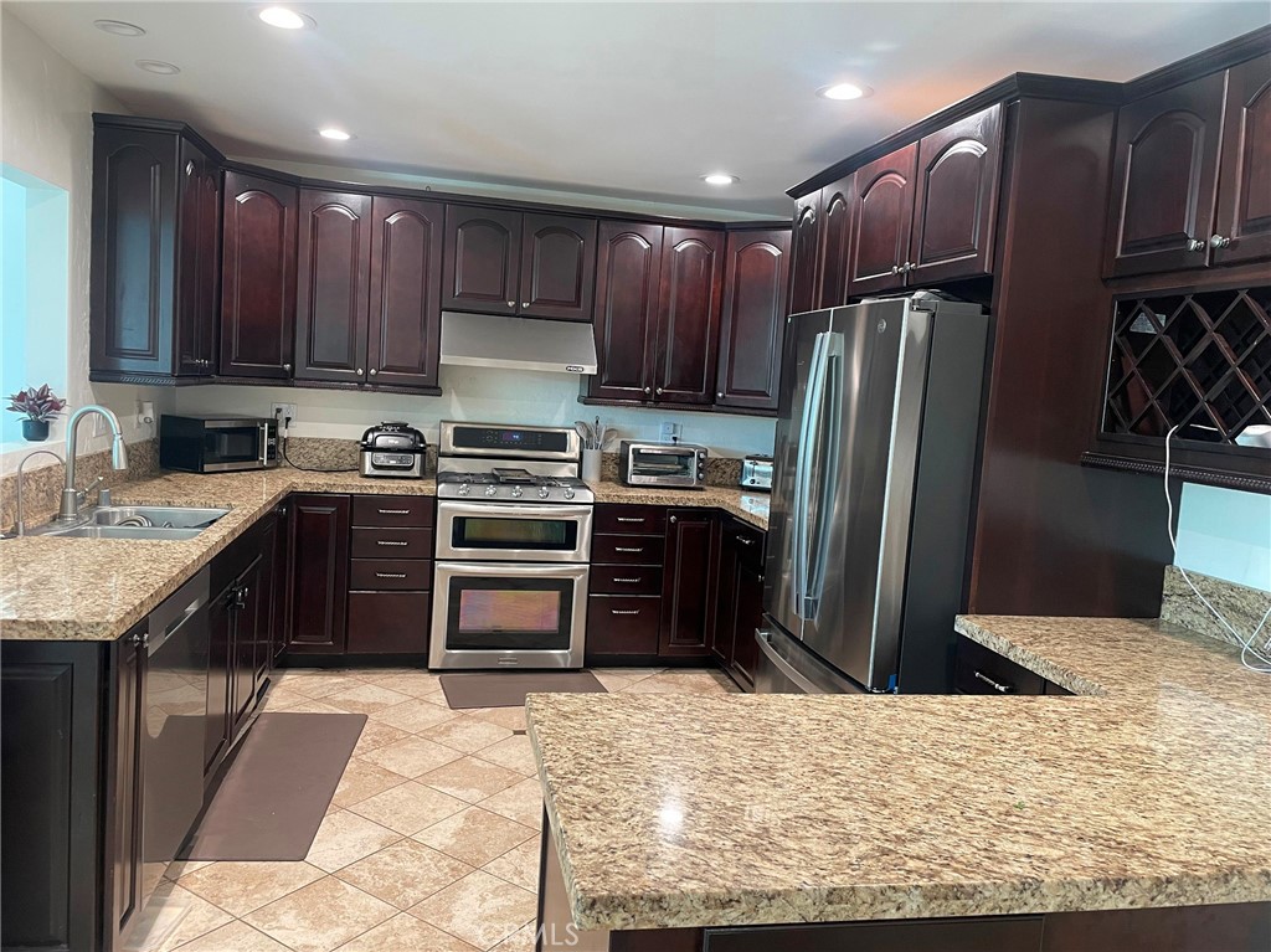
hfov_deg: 67.3
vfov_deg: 53.0
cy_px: 476
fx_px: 954
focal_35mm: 26
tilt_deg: -4.9
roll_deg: -3.5
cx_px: 636
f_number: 1.6
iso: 160
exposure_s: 1/60
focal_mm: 4.2
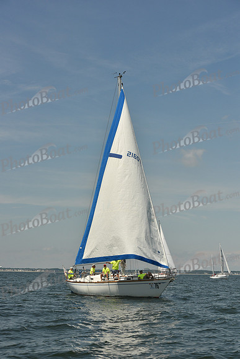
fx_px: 700
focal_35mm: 70
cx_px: 120
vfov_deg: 28.8
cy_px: 180
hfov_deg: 19.5
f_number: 10
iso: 320
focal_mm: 70
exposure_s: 1/1600
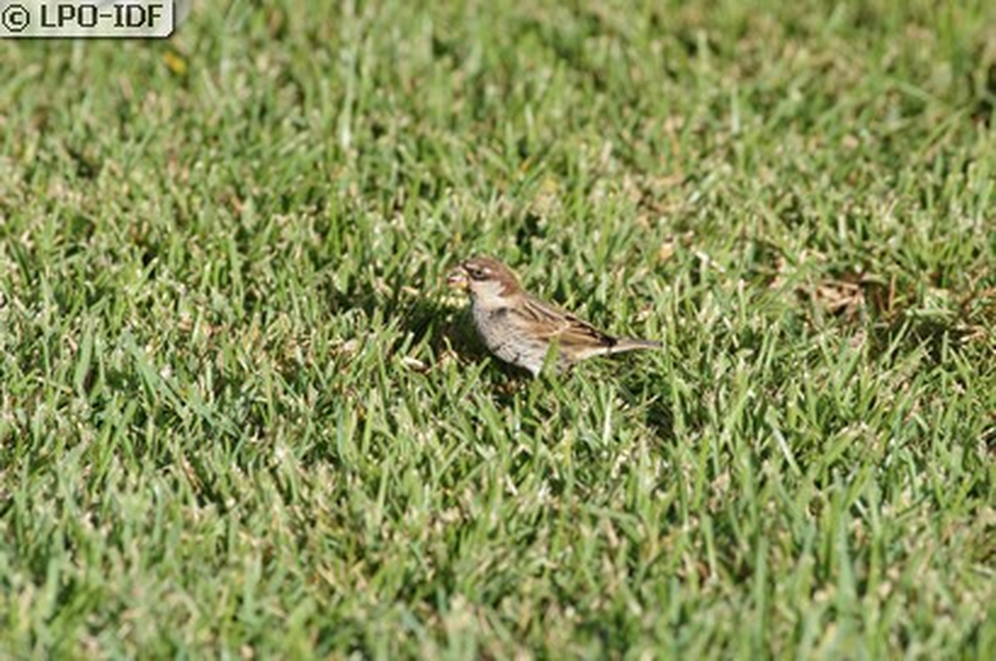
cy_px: 330
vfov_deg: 3.0
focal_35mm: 450
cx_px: 498
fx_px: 12430
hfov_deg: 4.6
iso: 400
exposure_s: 1/1000
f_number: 5.6
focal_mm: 300
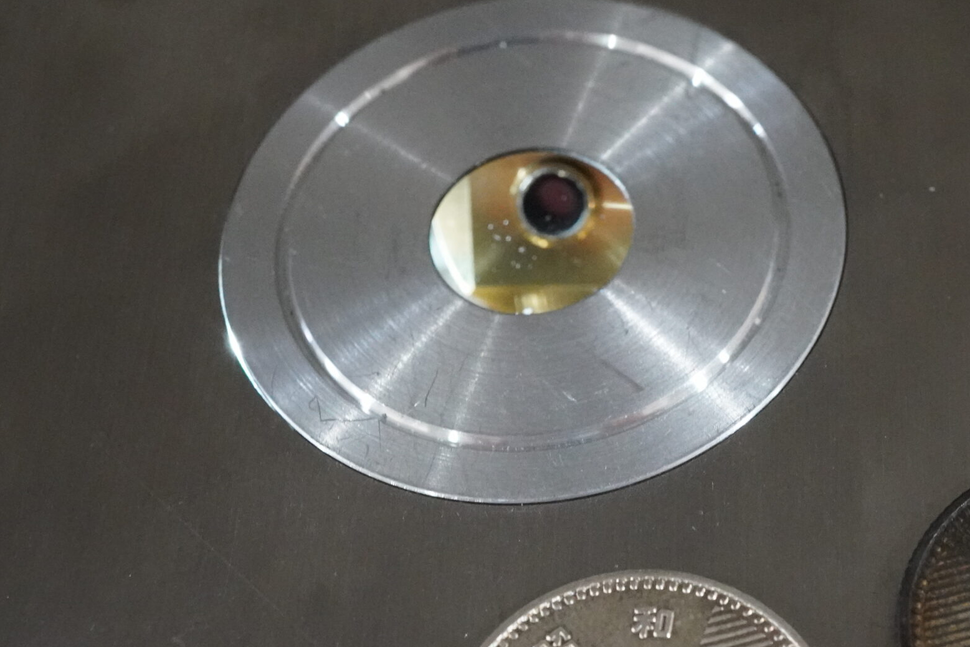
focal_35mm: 74
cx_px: 697
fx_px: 1994
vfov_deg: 18.3
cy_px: 485
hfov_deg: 27.1
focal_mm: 30
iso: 6400
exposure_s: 1/25
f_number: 9
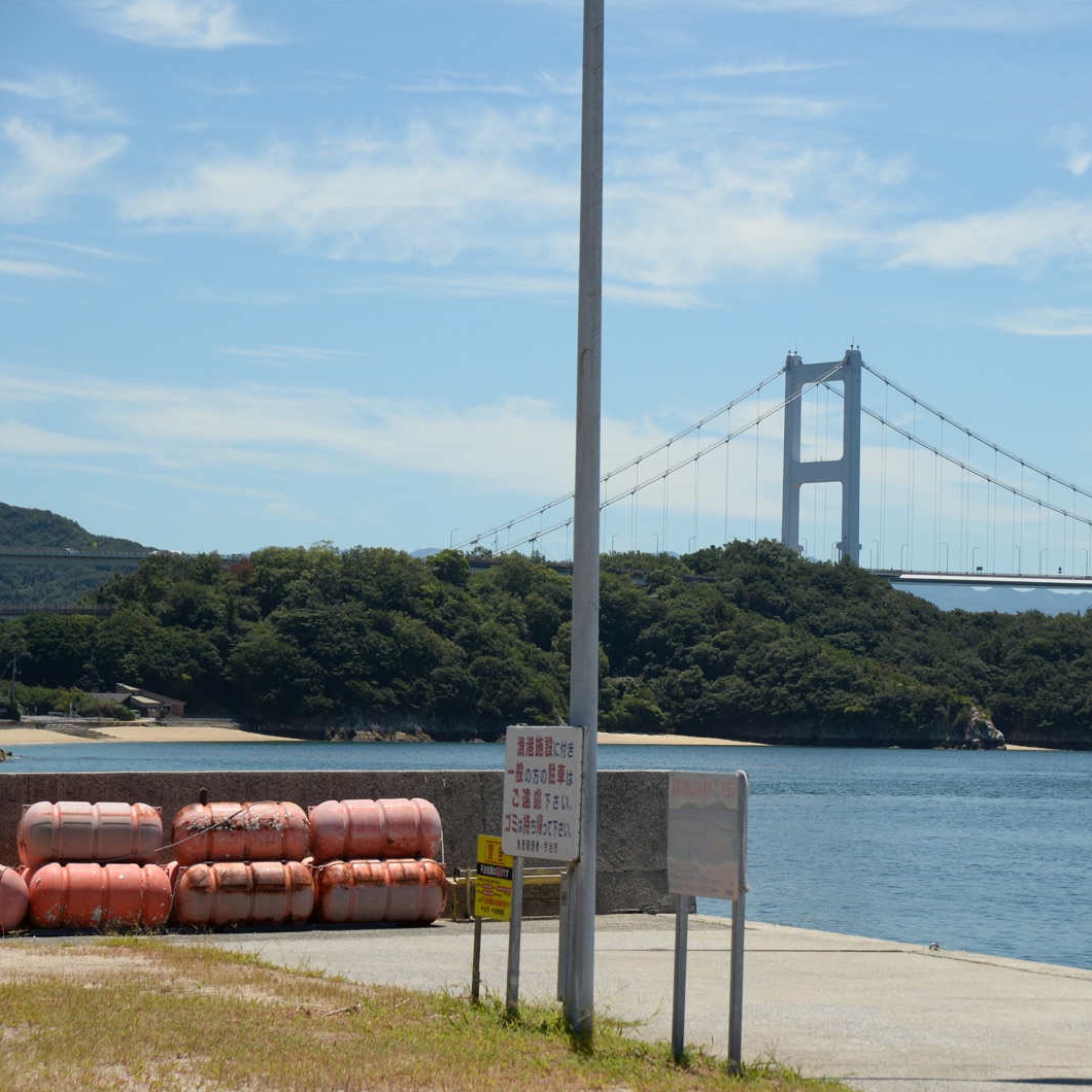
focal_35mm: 109
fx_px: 3890
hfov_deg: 15.9
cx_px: 789
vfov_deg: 16.0
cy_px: 547
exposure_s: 1/640
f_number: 10
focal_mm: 85
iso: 200
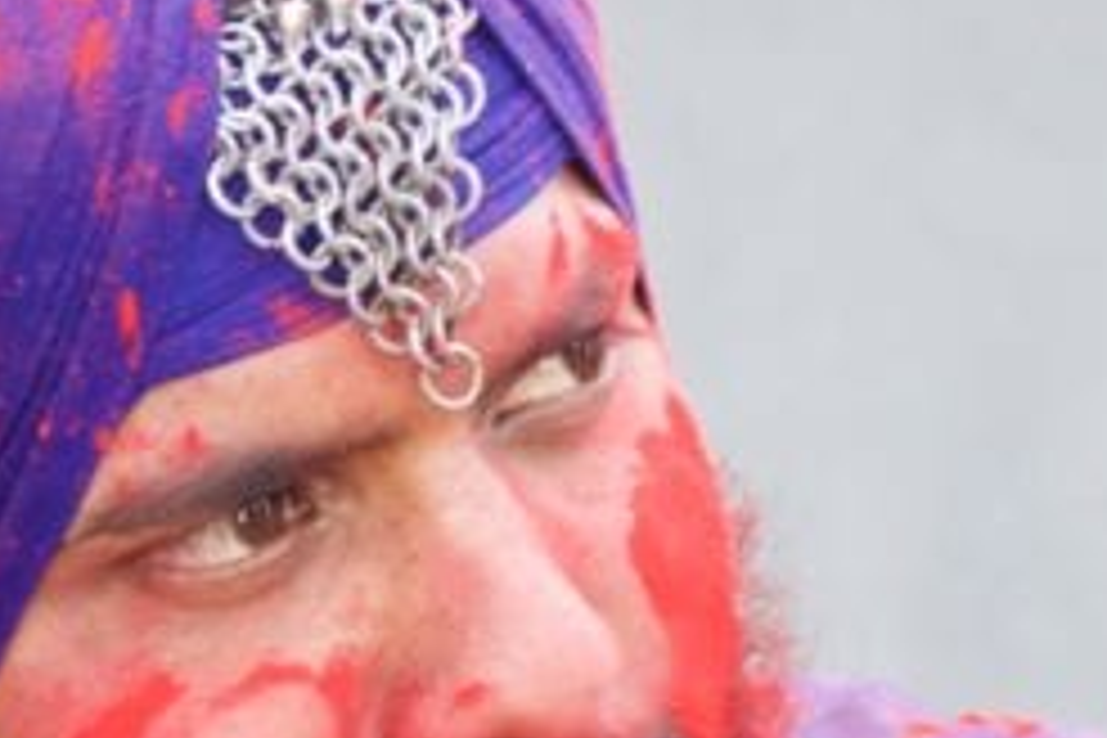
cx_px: -698
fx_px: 20142
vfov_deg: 2.1
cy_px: 547
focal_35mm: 655
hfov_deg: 3.1
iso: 1250
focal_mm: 105
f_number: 5.6
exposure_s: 1/160
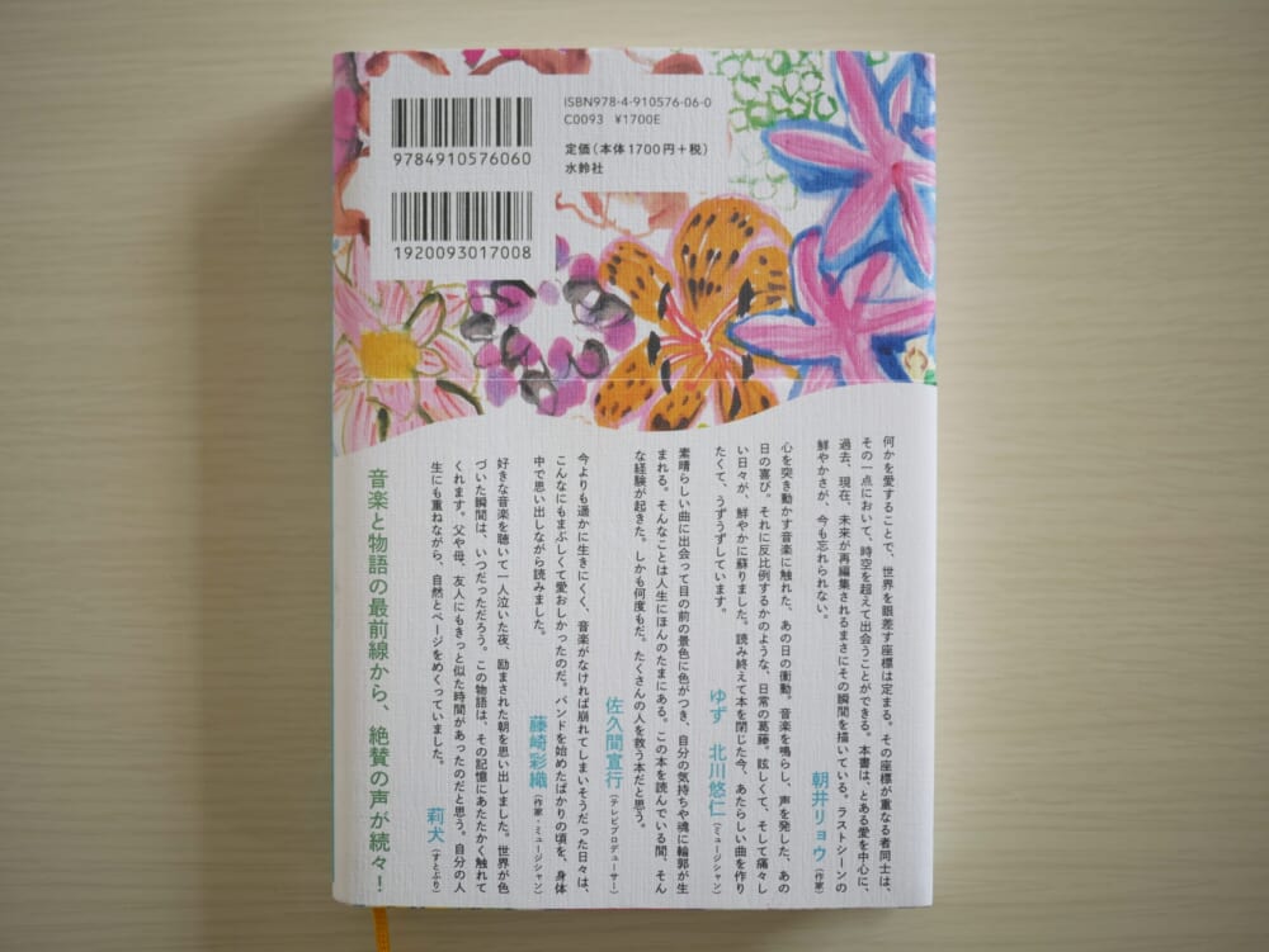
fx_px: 1467
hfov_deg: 46.8
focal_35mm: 40
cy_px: 476
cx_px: 634
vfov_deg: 36.0
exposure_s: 1/100
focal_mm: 20
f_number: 1.7
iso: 200
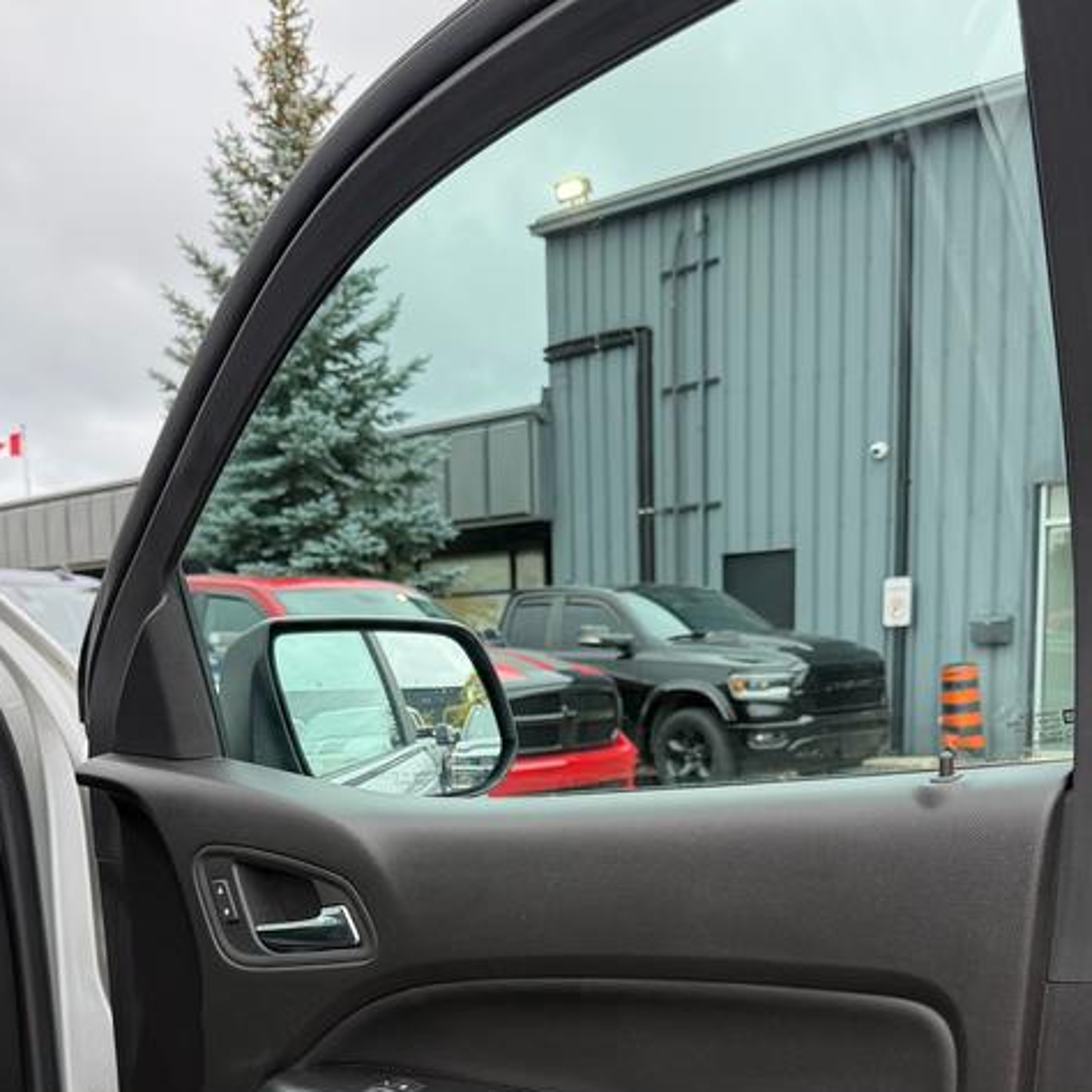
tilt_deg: -8.4
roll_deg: +0.9
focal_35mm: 43
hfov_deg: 39.1
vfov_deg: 37.5
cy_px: 901
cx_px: 636
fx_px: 1535
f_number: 1.78
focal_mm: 6.76
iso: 100
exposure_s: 1/185
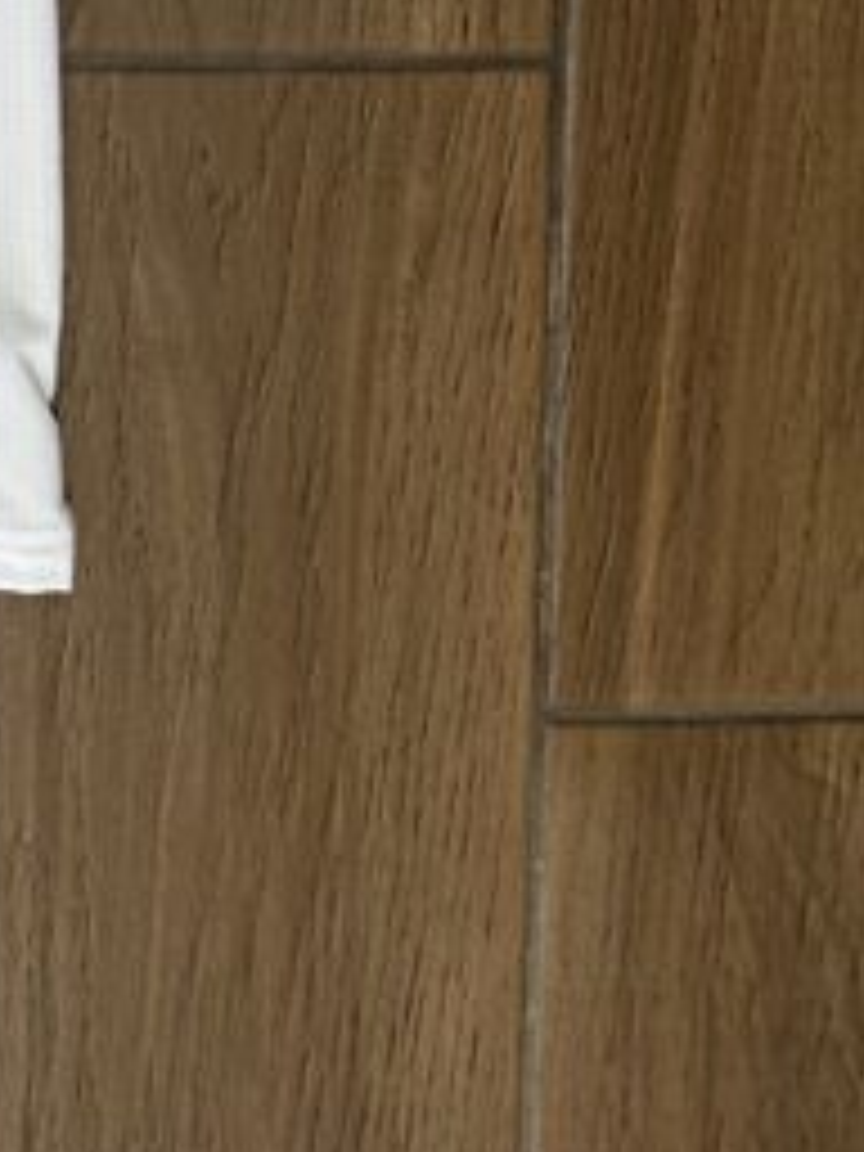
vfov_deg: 17.5
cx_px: -860
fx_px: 3195
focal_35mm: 96
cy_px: -765
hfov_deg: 13.3
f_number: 1.78
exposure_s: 1/100
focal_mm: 6.86
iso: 64
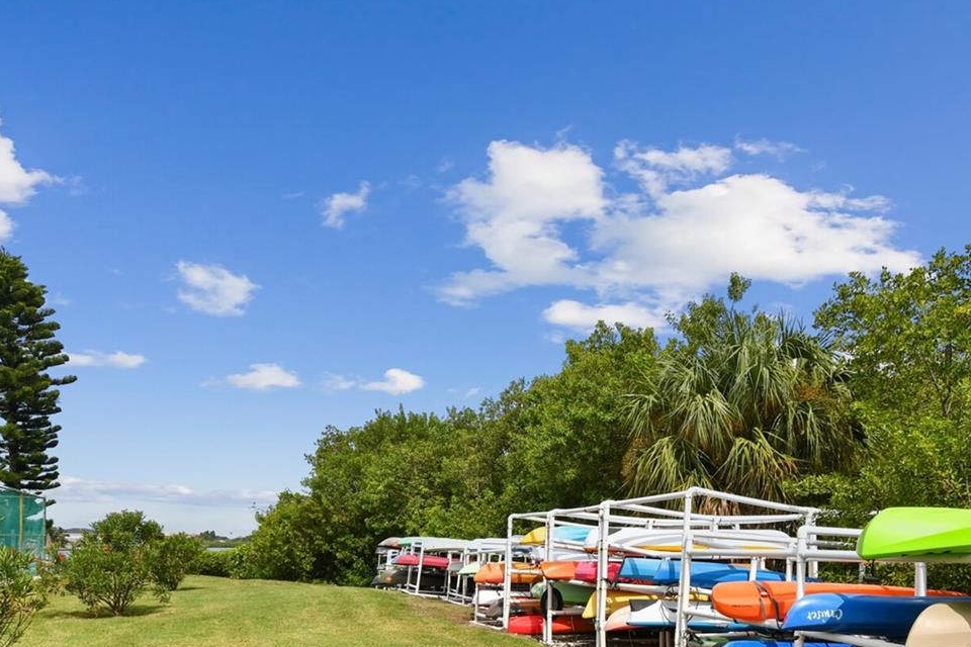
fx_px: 674
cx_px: 582
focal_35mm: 25
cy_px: 526
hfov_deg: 70.8
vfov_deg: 48.2
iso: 100
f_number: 7.1
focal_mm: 10
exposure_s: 1/200
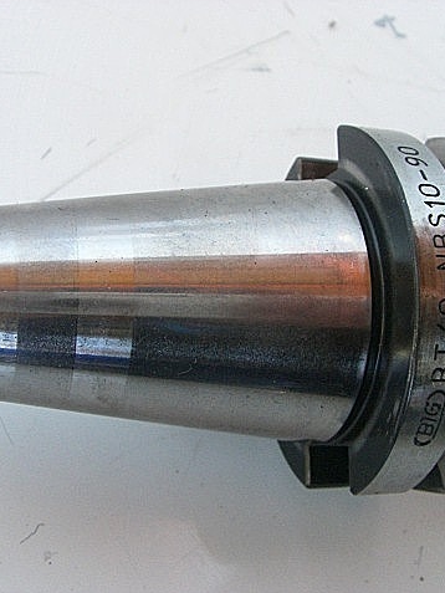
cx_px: 249
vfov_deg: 37.5
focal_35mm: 51
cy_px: 297
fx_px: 874
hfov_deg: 28.5
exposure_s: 1/60
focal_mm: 6.2
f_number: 2.7
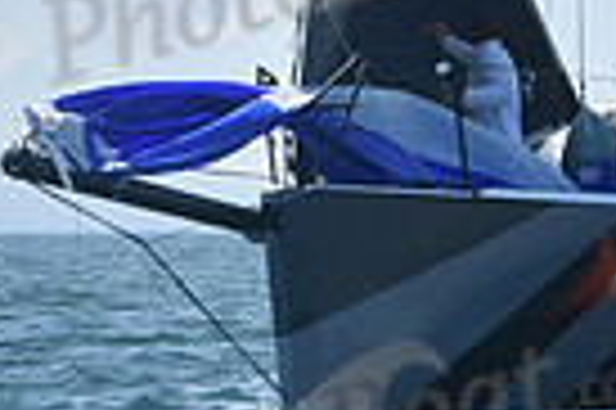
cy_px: 137
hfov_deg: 6.8
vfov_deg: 4.6
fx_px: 5076
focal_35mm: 297
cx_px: 913
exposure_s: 1/1600
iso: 320
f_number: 7.1
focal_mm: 70
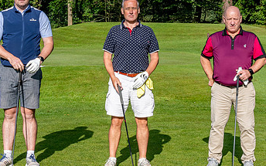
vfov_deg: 11.6
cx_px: 124
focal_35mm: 113
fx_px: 819
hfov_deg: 18.4
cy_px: 78
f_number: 8
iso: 180
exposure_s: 1/100
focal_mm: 35
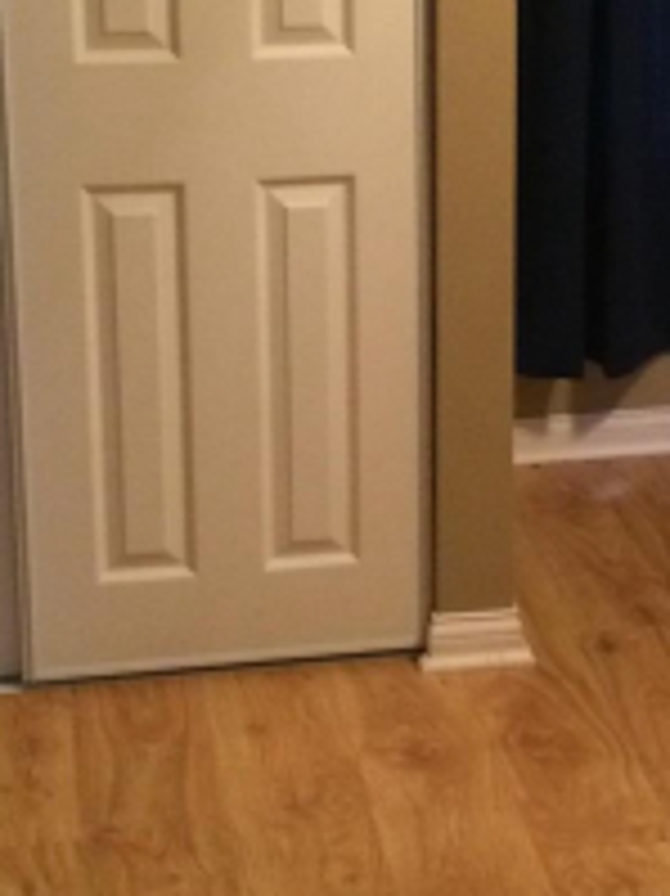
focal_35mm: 97
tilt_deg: -20.5
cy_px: 304
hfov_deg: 15.1
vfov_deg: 20.2
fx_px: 2506
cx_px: 571
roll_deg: -1.7
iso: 320
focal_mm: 4.15
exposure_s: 1/17
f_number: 2.2
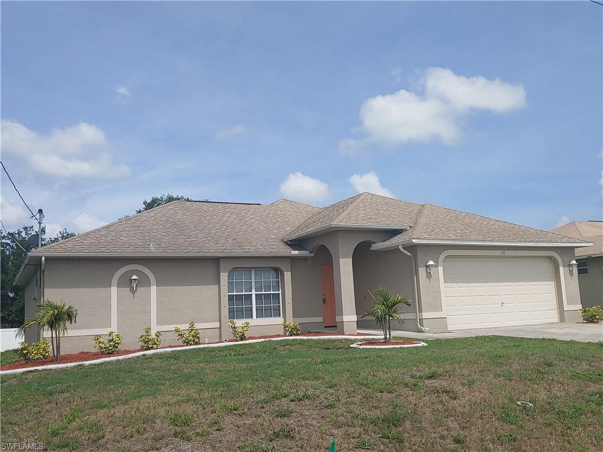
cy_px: 226
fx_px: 557
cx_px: 302
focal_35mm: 32
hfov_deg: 56.8
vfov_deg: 44.2
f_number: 1.5
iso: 50
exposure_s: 1/4000
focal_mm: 4.23
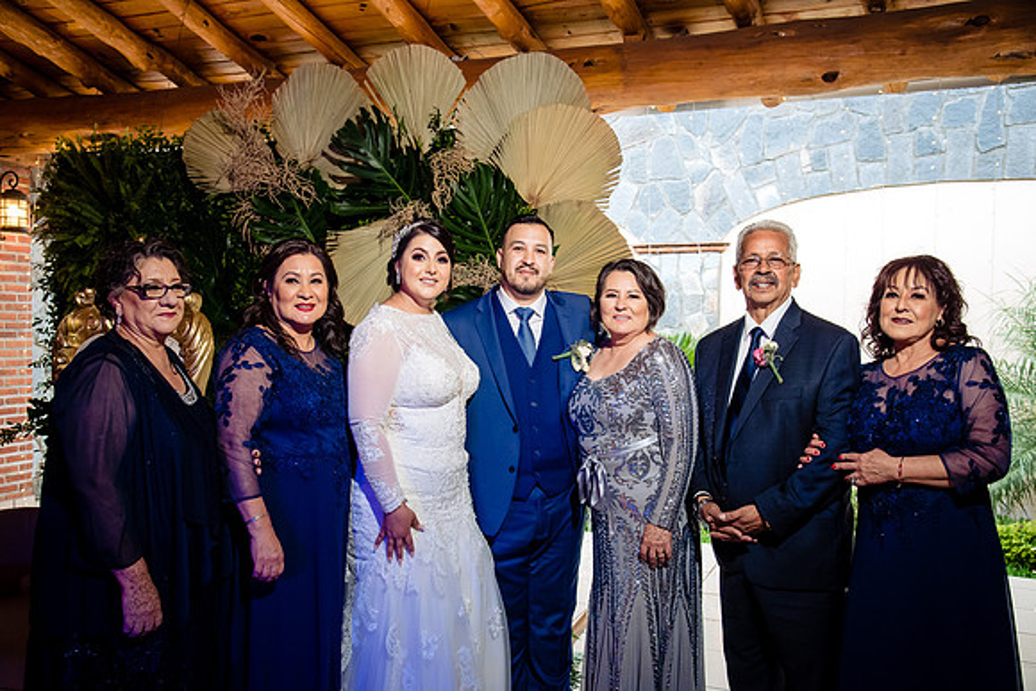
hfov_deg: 55.8
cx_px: 518
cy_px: 346
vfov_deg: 38.9
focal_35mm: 34
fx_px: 979
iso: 2000
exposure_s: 1/100
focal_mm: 34
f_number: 7.1
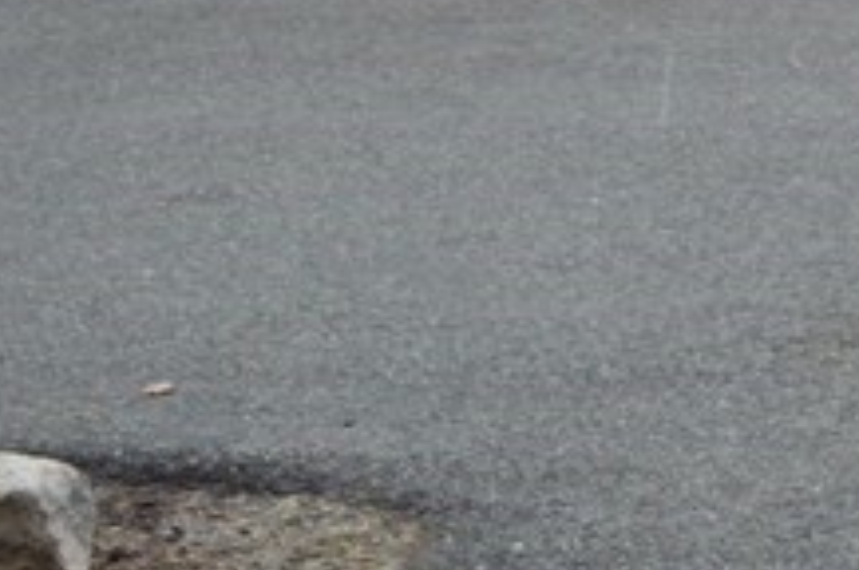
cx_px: 1738
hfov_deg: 11.0
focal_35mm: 170
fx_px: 4050
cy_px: -295
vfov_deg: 7.9
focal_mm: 24
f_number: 9
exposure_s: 1/125
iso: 400
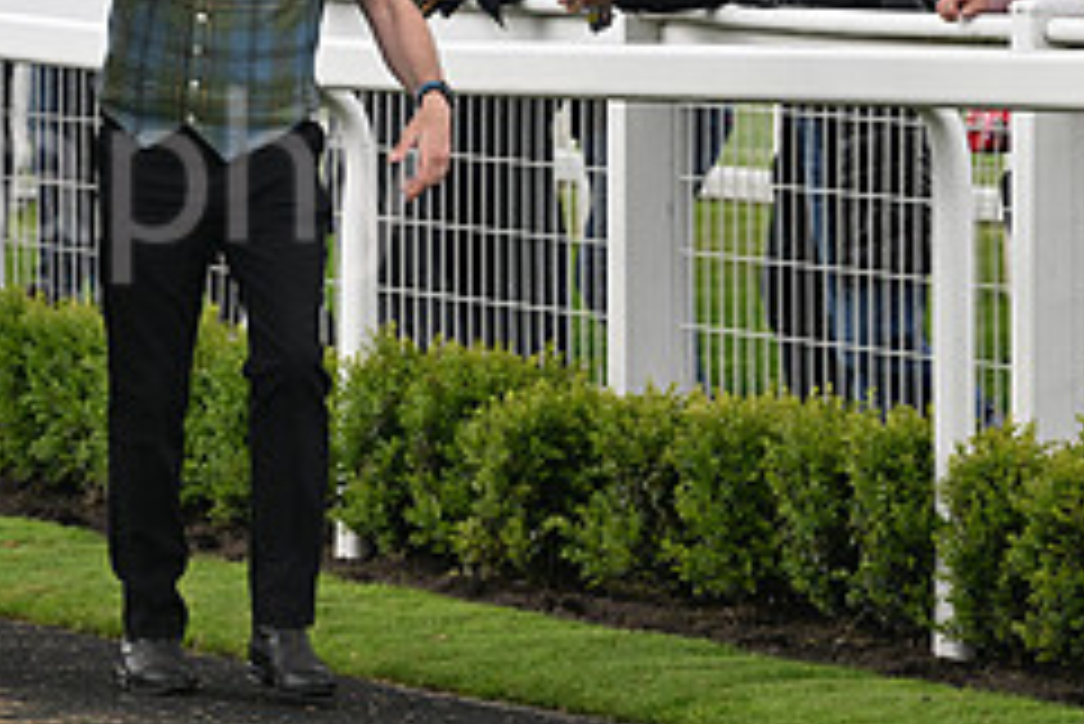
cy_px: -43
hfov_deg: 5.2
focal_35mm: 397
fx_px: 11961
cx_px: -144
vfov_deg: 3.5
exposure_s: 1/640
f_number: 6.3
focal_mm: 165
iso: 640
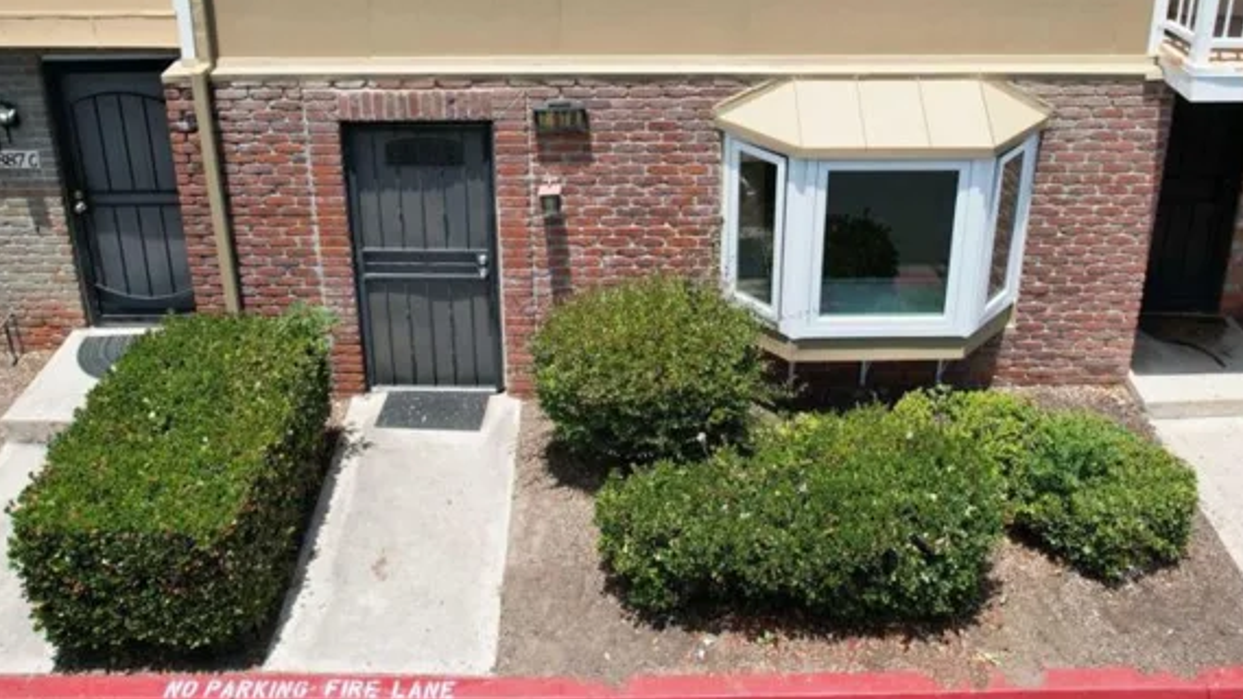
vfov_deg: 33.1
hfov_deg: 58.0
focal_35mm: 34
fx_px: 1121
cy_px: 92
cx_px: 647
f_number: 2.8
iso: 160
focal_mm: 8.38
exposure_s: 1/1600
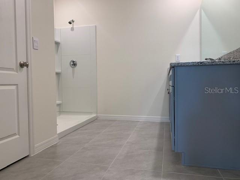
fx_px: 180
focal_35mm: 26
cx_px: 120
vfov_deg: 53.1
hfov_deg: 67.3
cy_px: 90
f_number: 1.8
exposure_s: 1/60
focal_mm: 4.25
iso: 50
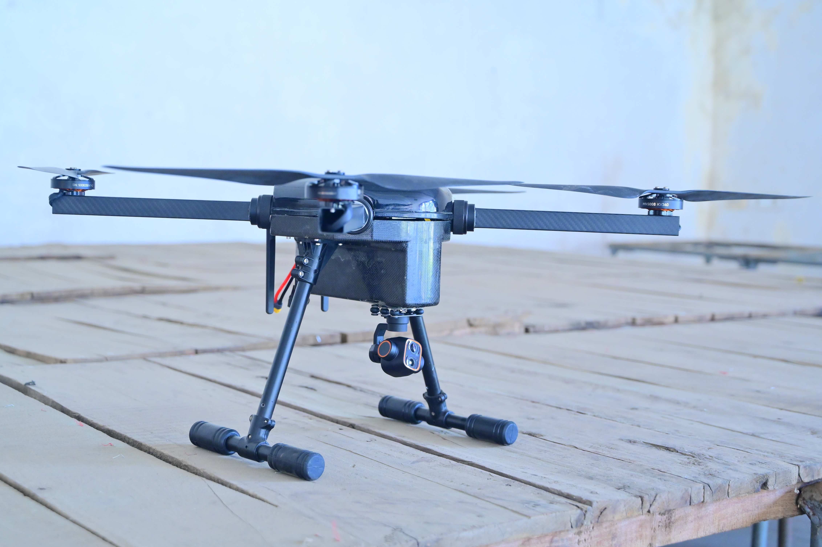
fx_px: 1141
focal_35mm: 50
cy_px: 274
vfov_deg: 27.0
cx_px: 411
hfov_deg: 39.6
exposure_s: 1/125
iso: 2000
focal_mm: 50
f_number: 4.5
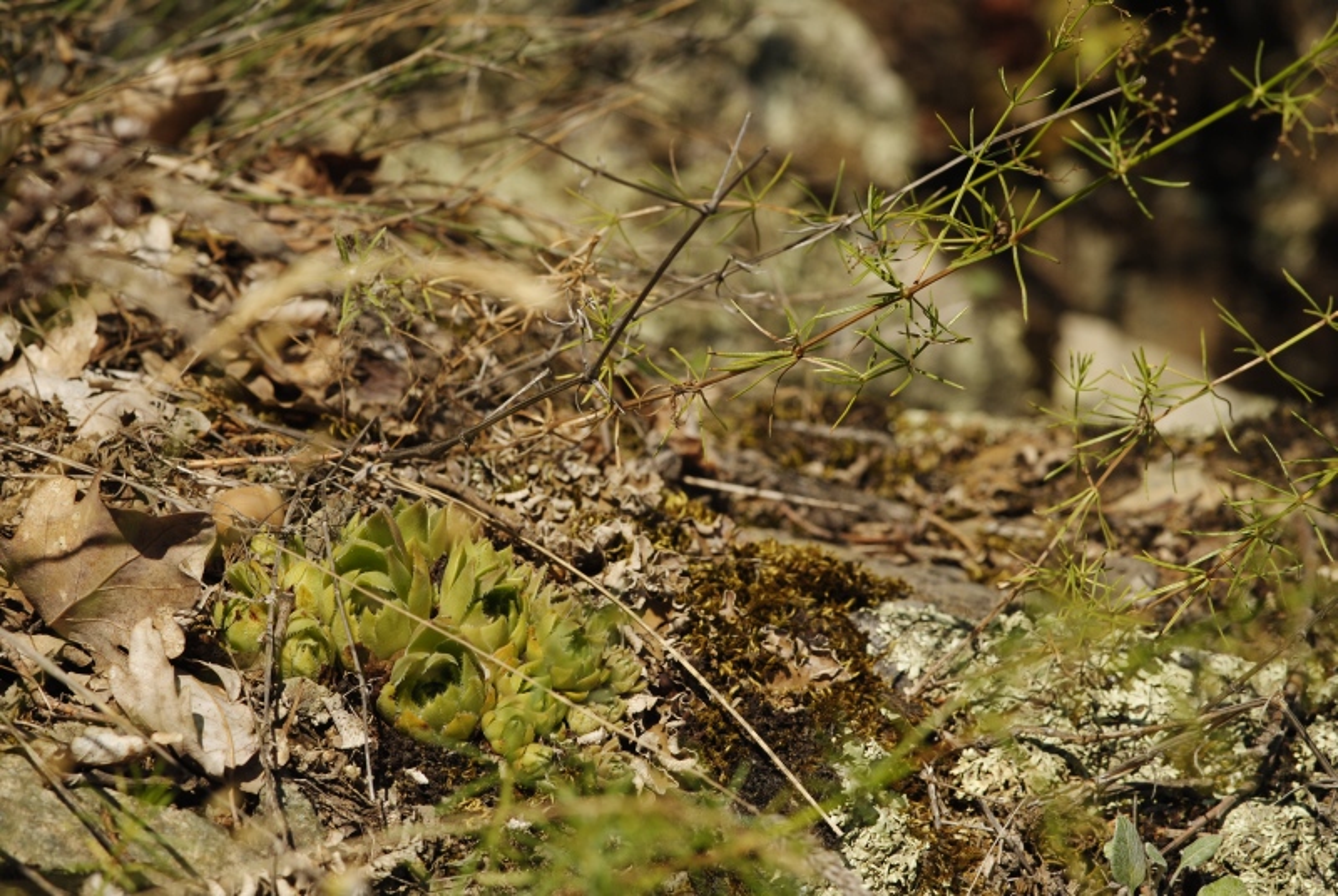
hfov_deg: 16.0
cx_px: 669
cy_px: 448
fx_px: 4746
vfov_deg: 10.8
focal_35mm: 128
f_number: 9
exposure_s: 1/250
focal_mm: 85
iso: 100
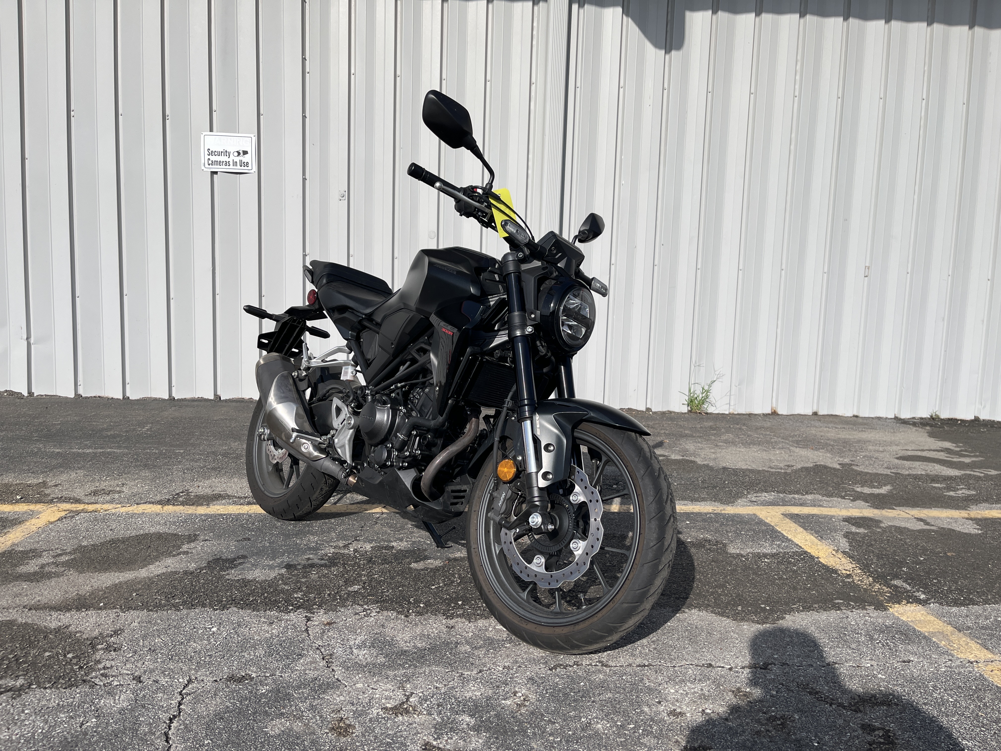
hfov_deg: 67.3
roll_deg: -2.3
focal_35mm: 26
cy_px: 376
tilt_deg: -6.0
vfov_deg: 53.1
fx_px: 752
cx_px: 500
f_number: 1.6
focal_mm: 5.1
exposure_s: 1/4651
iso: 50
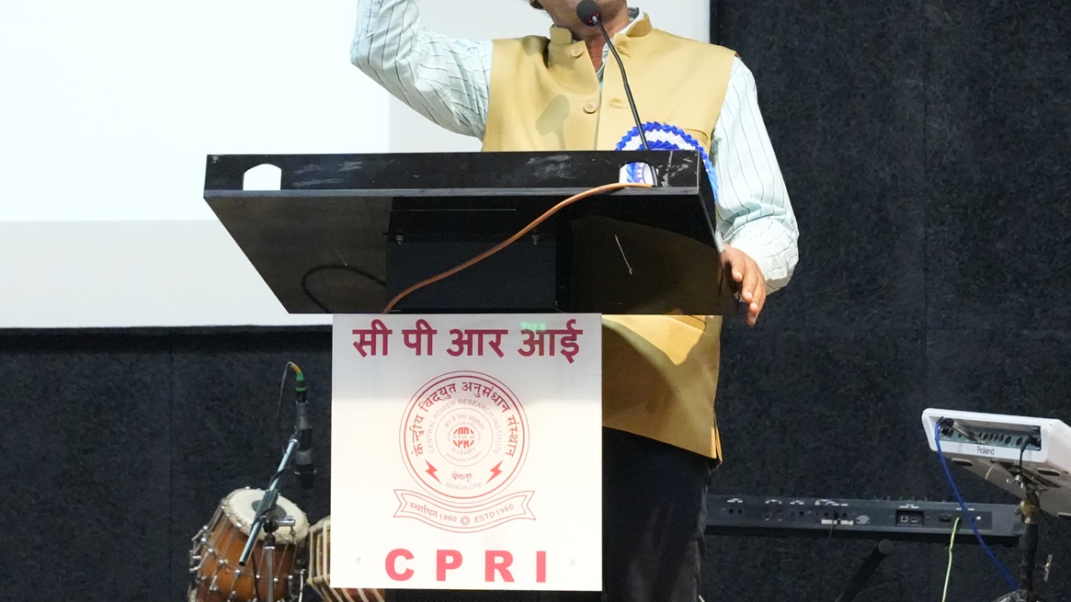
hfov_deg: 18.5
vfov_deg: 10.4
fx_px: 3294
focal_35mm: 116
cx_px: 450
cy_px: 199
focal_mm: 57.5
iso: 16000
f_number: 6.3
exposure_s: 1/160
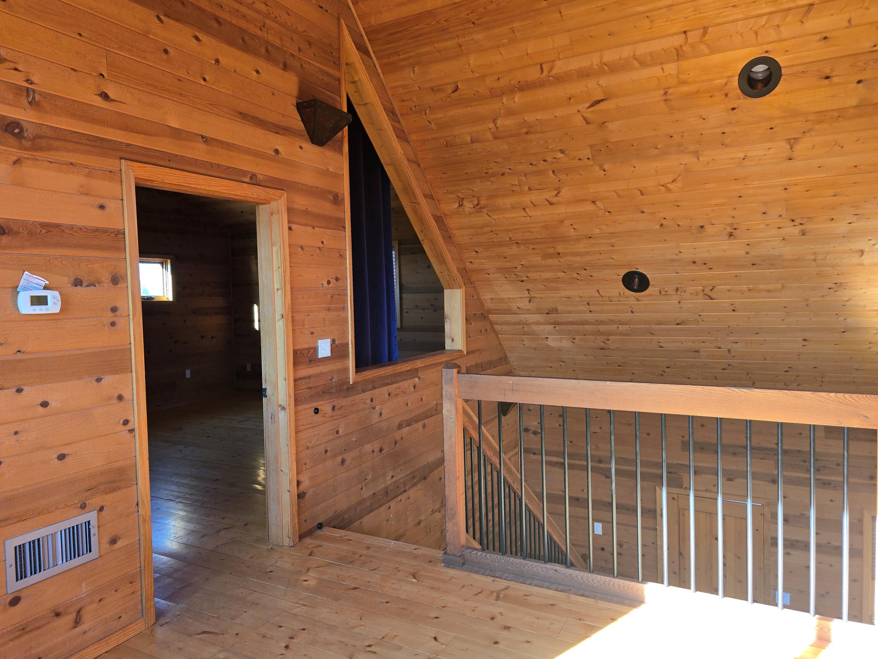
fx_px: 583
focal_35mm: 23
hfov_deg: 73.9
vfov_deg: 58.9
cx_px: 439
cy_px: 330
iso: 100
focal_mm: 6.3
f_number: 1.7
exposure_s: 1/60
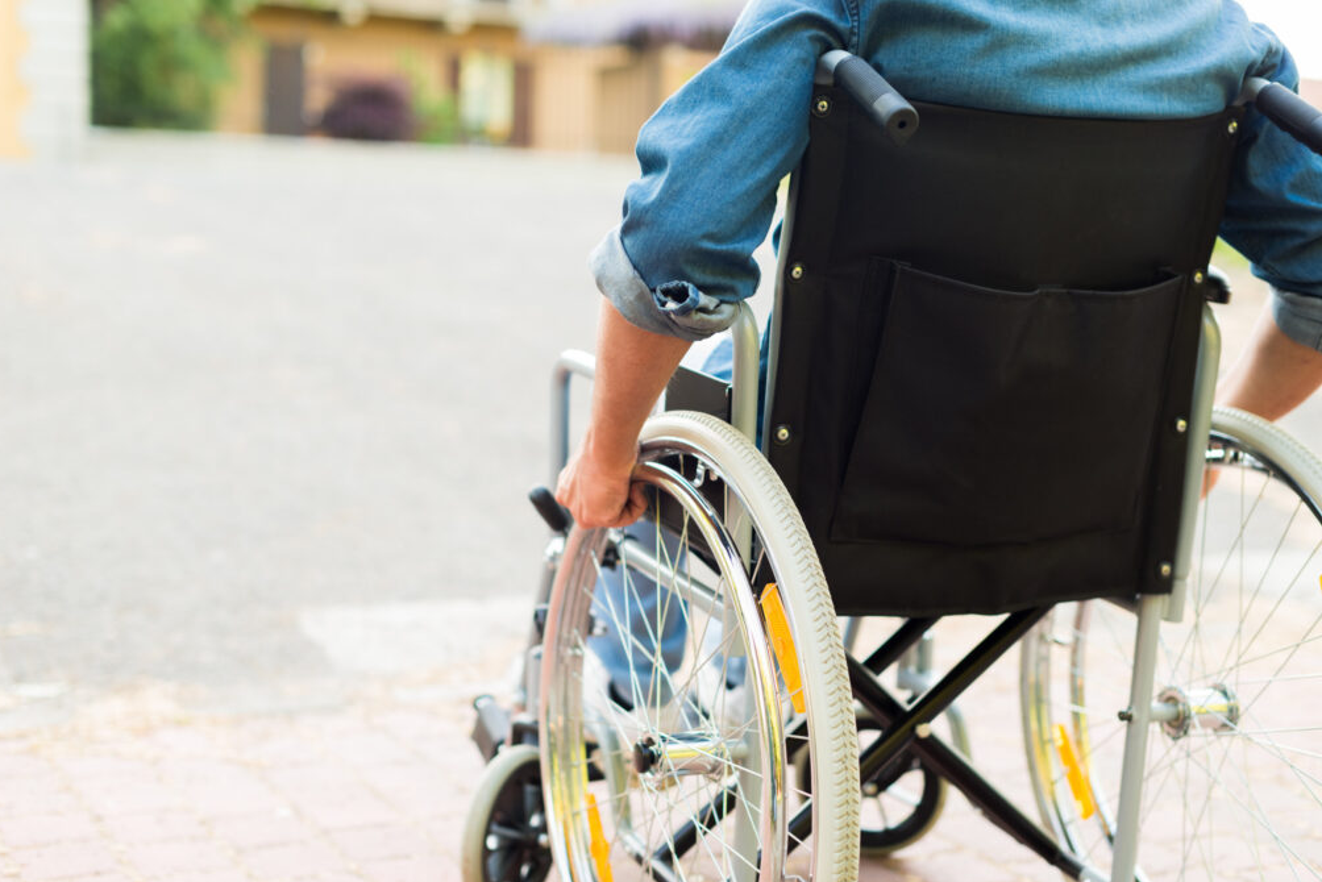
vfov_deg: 26.5
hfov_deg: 38.9
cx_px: 658
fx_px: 1873
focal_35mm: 51
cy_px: 439
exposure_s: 1/100
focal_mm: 50
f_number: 2.8
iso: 220
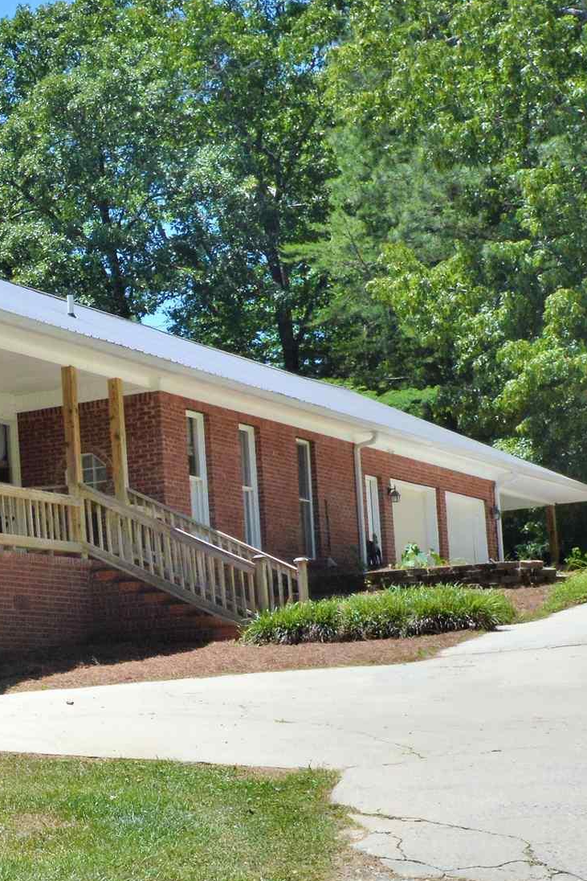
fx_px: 2054
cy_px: 580
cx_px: -511
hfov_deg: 14.2
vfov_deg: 24.1
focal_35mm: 84
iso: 400
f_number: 11
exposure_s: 1/500
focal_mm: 20
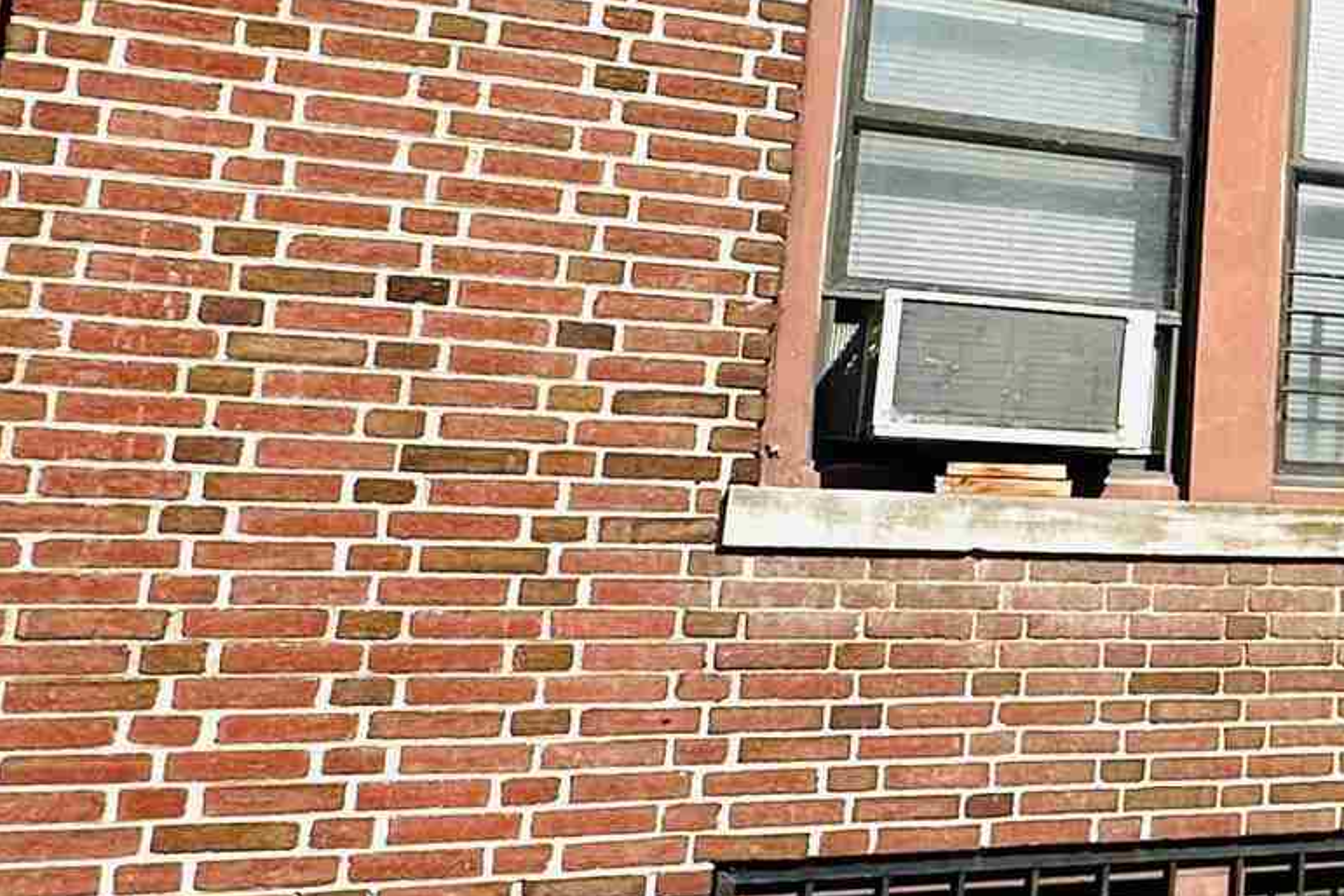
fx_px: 2165
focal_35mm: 58
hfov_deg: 22.8
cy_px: 291
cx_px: 2311
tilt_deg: +13.0
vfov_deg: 23.3
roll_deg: +2.2
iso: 50
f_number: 2.2
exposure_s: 1/1795
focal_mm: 2.22
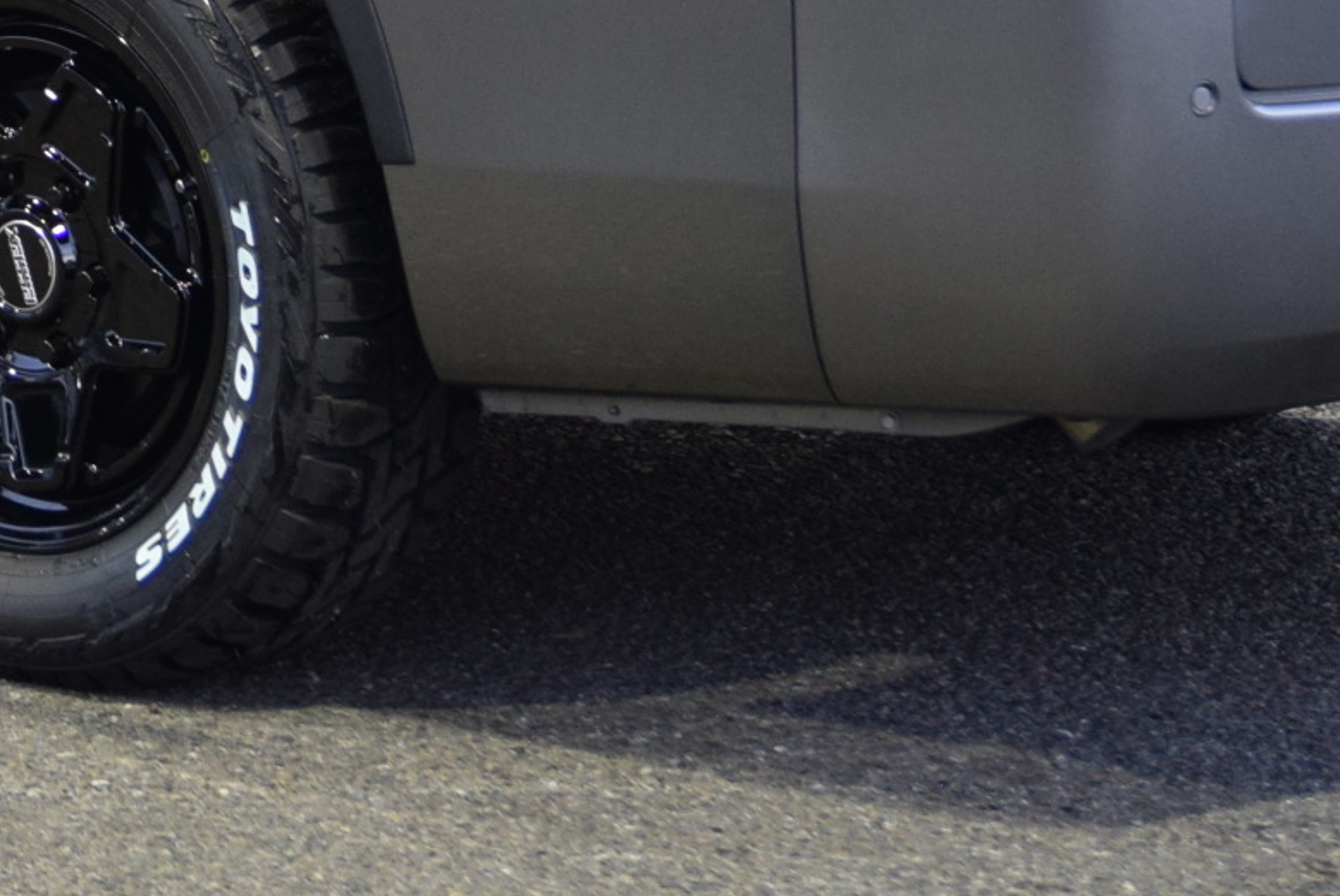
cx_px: -77
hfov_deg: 9.3
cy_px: -636
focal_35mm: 219
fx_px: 8159
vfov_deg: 6.2
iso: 640
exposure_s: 1/60
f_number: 4
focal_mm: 38
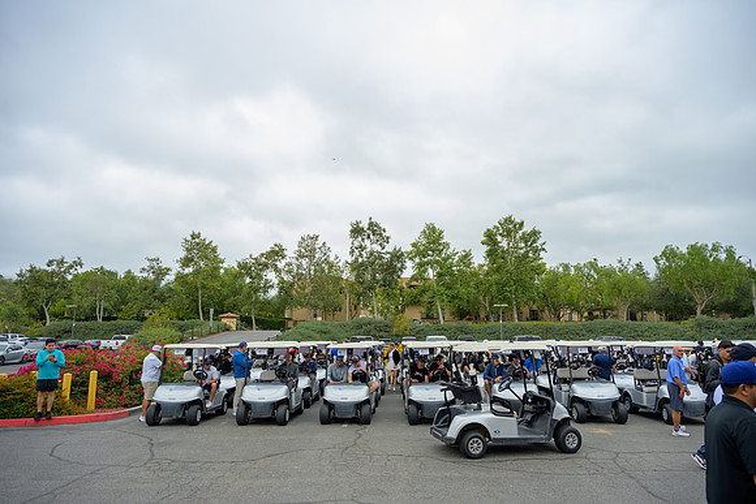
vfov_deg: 53.2
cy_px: 252
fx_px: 504
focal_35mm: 24
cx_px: 378
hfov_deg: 73.7
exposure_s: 1/200
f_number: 4
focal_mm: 24
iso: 100
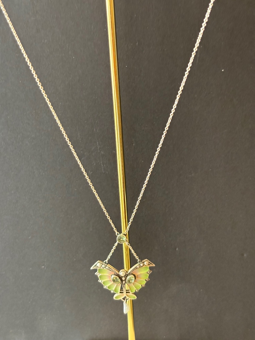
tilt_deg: -20.8
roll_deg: +1.2
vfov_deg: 36.8
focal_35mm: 52
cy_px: 170
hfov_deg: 28.0
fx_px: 511
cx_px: 128
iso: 250
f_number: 1.6
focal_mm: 5.96
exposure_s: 1/25
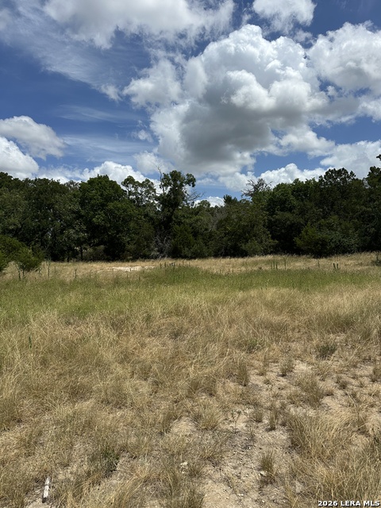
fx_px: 352
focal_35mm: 24
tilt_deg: -0.3
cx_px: 190
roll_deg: +0.0
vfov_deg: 71.6
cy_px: 254
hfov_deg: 56.8
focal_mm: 6.86
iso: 80
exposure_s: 1/8929
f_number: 1.78
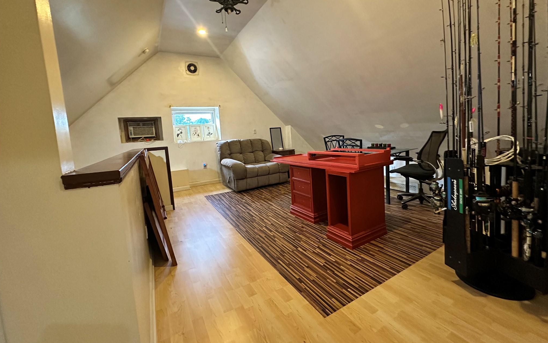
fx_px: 224
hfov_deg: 101.5
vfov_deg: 74.6
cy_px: 155
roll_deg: +3.5
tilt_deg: -5.5
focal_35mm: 15
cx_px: 275
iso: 800
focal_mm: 2.22
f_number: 2.2
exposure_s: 1/60
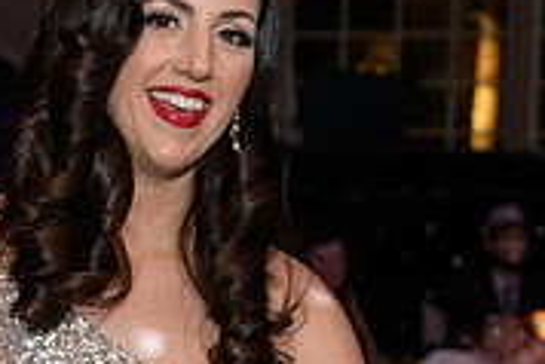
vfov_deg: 11.0
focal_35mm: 124
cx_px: 89
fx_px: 1879
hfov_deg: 16.4
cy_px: 280
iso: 1600
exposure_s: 1/125
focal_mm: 38
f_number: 3.2
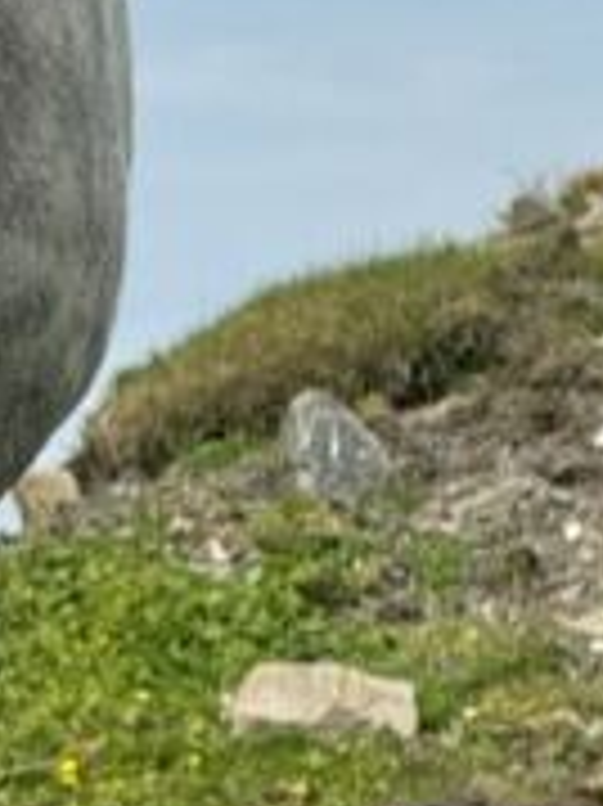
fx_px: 13301
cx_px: -675
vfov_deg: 3.5
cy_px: 272
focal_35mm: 572
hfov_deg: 2.6
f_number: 2.8
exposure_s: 1/1969
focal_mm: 15.66
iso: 50
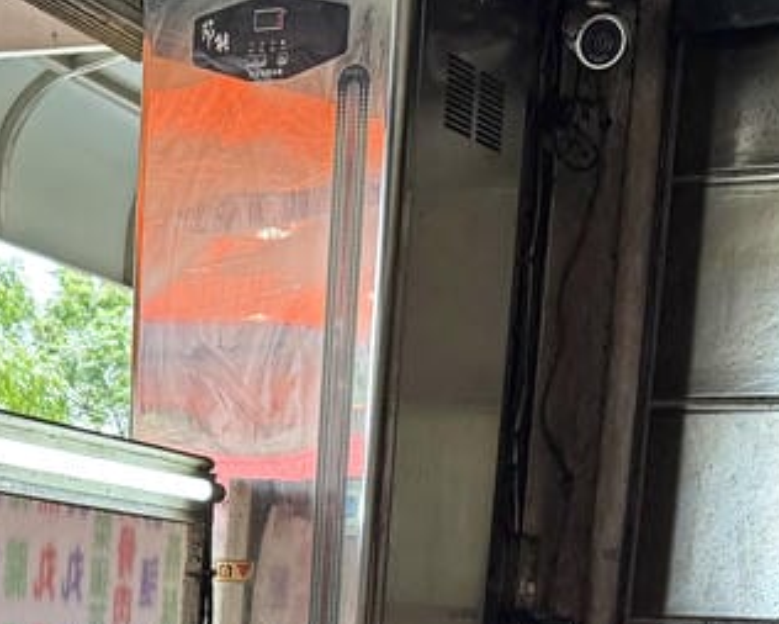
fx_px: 2053
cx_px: 202
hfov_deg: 21.3
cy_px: 1061
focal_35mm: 89
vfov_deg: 15.3
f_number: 1.78
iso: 100
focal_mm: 6.76
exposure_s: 1/240
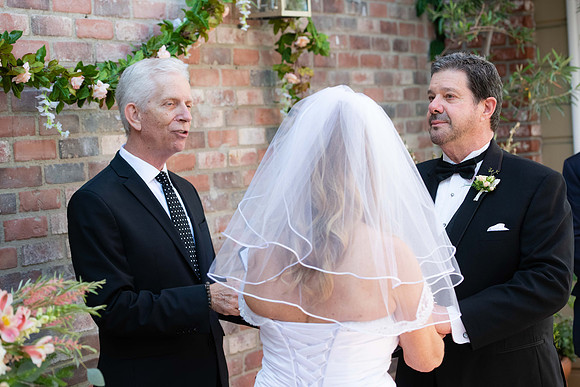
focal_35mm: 86
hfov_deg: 23.6
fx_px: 1386
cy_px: 194
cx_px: 290
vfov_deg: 15.9
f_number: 4.5
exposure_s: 1/800
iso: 800
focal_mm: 86
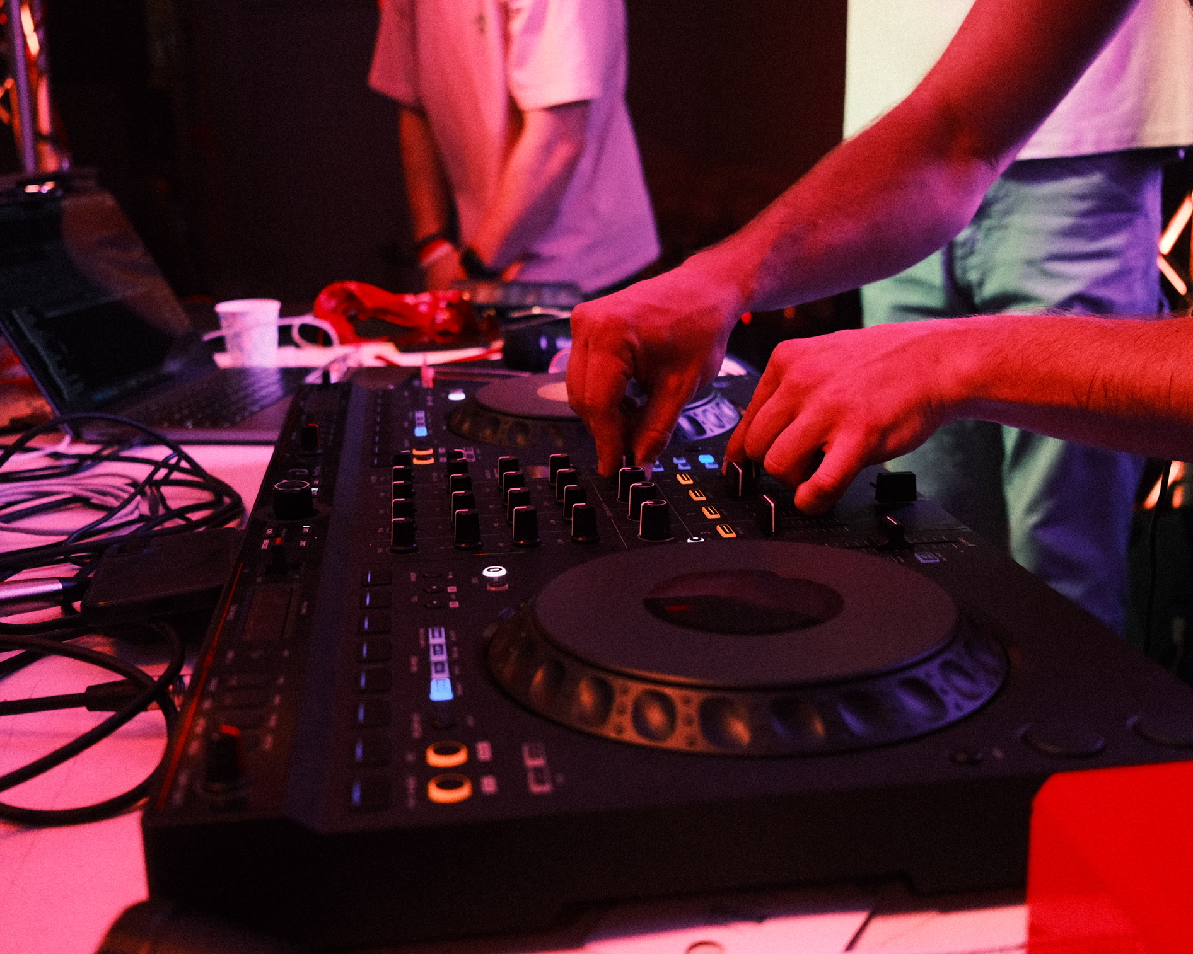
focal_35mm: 40
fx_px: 1412
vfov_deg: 37.3
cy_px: 471
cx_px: 588
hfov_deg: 45.8
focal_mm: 23
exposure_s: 1/180
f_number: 2.8
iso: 4000
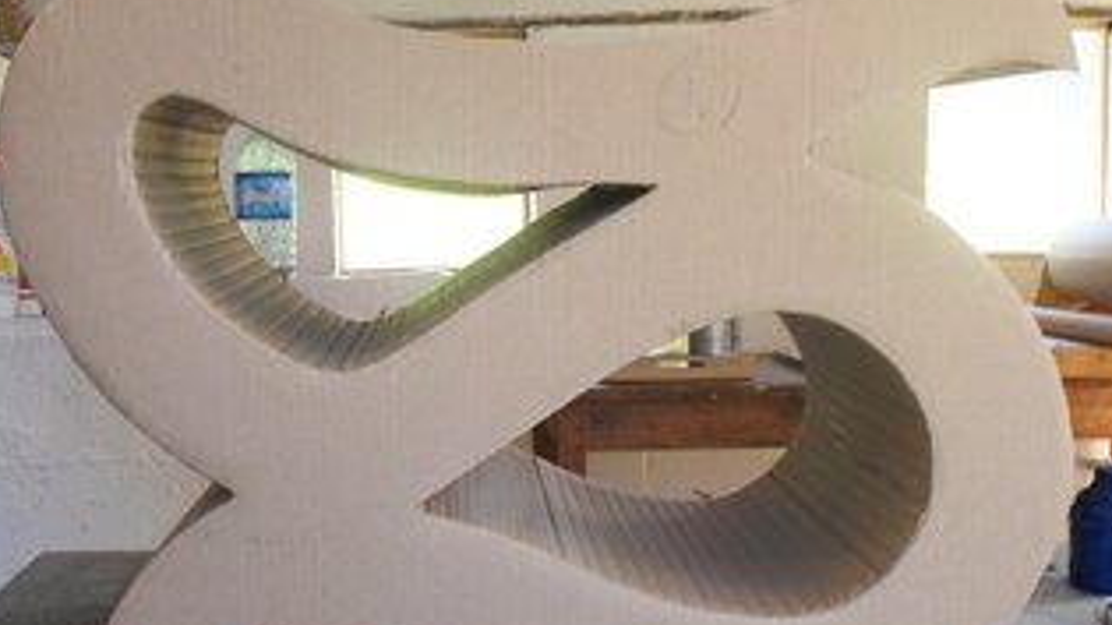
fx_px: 1710
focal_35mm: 58
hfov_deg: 36.0
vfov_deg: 20.7
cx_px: 471
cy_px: 325
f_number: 4.2
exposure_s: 1/30
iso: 200
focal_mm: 7.9
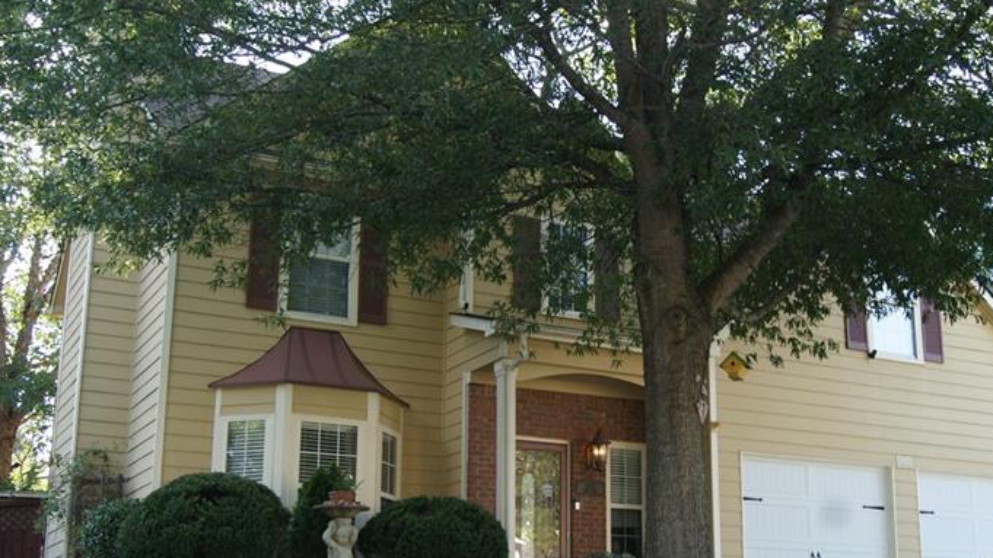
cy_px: 328
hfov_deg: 42.8
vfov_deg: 24.9
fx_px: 1264
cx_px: 548
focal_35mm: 48
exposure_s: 1/50
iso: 100
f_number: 5
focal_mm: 26
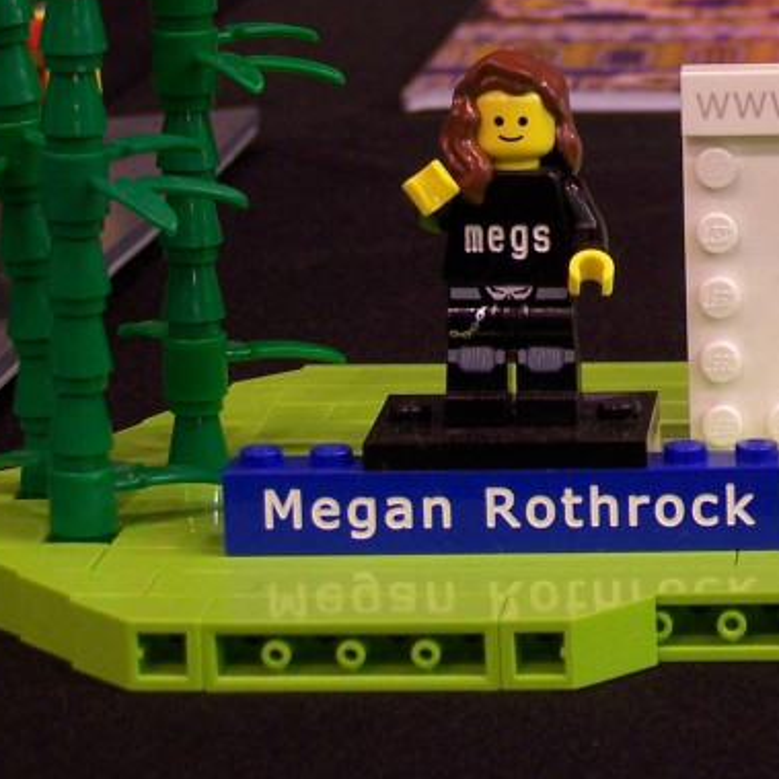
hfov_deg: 11.2
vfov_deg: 11.3
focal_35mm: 153
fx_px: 3895
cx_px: 958
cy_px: 39
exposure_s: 1/2
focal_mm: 10.7
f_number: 3.2
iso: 80
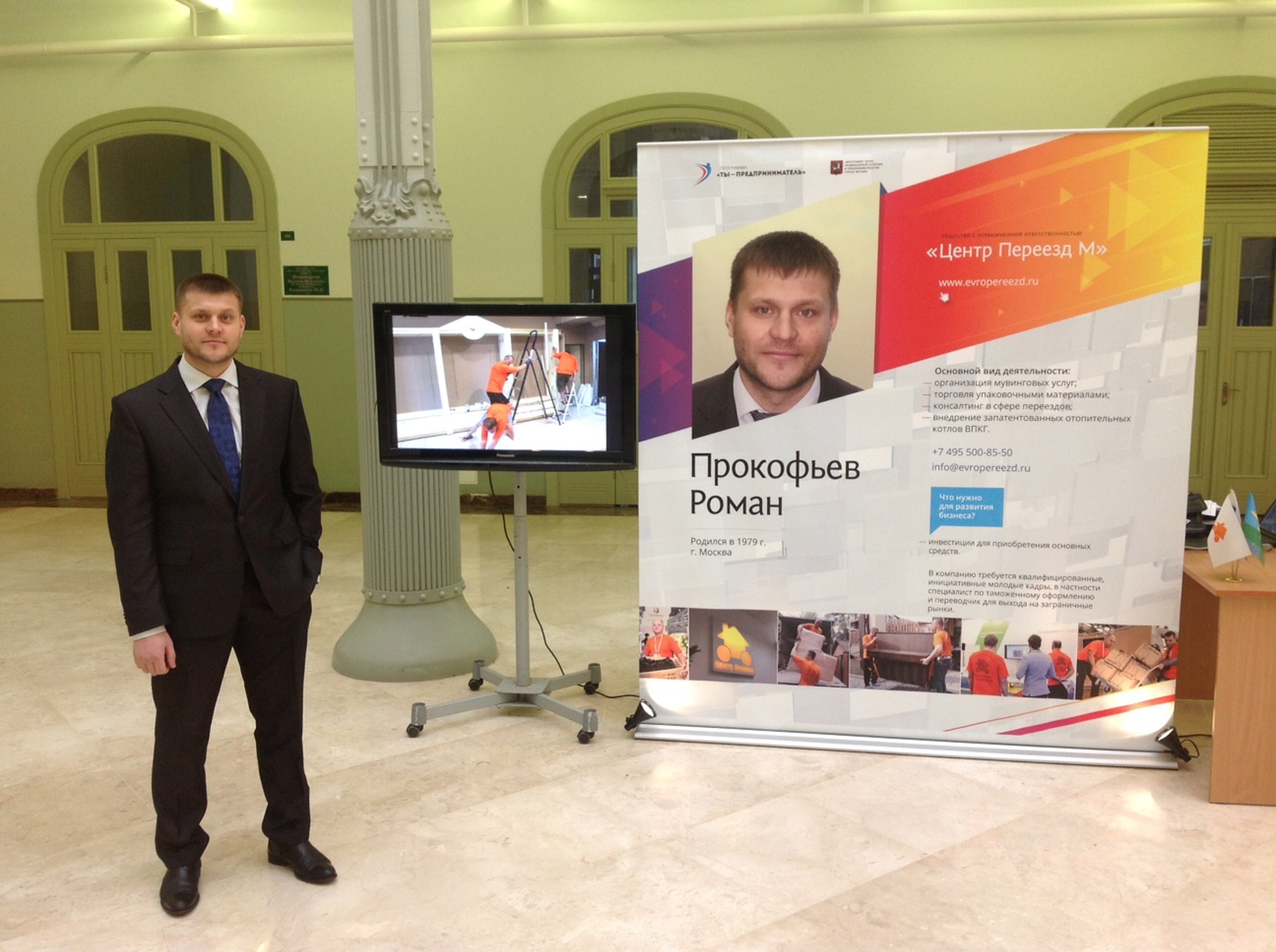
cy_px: 476
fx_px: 1288
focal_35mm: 35
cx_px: 638
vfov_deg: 40.6
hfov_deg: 52.7
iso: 64
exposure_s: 1/15
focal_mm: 4.28
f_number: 2.4
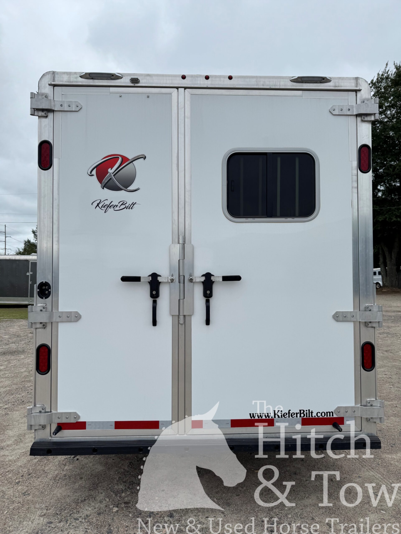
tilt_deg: +1.9
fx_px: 371
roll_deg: +1.5
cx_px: 200
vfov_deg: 71.6
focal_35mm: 24
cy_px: 267
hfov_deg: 56.8
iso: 80
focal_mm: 6.76
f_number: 1.78
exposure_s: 1/3802
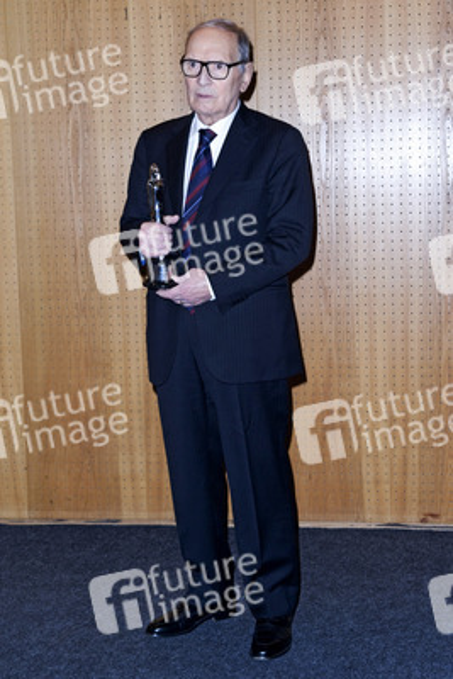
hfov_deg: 28.1
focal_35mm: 48
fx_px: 905
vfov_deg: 41.1
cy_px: 340
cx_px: 226
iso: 800
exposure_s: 1/250
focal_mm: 48
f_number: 6.3
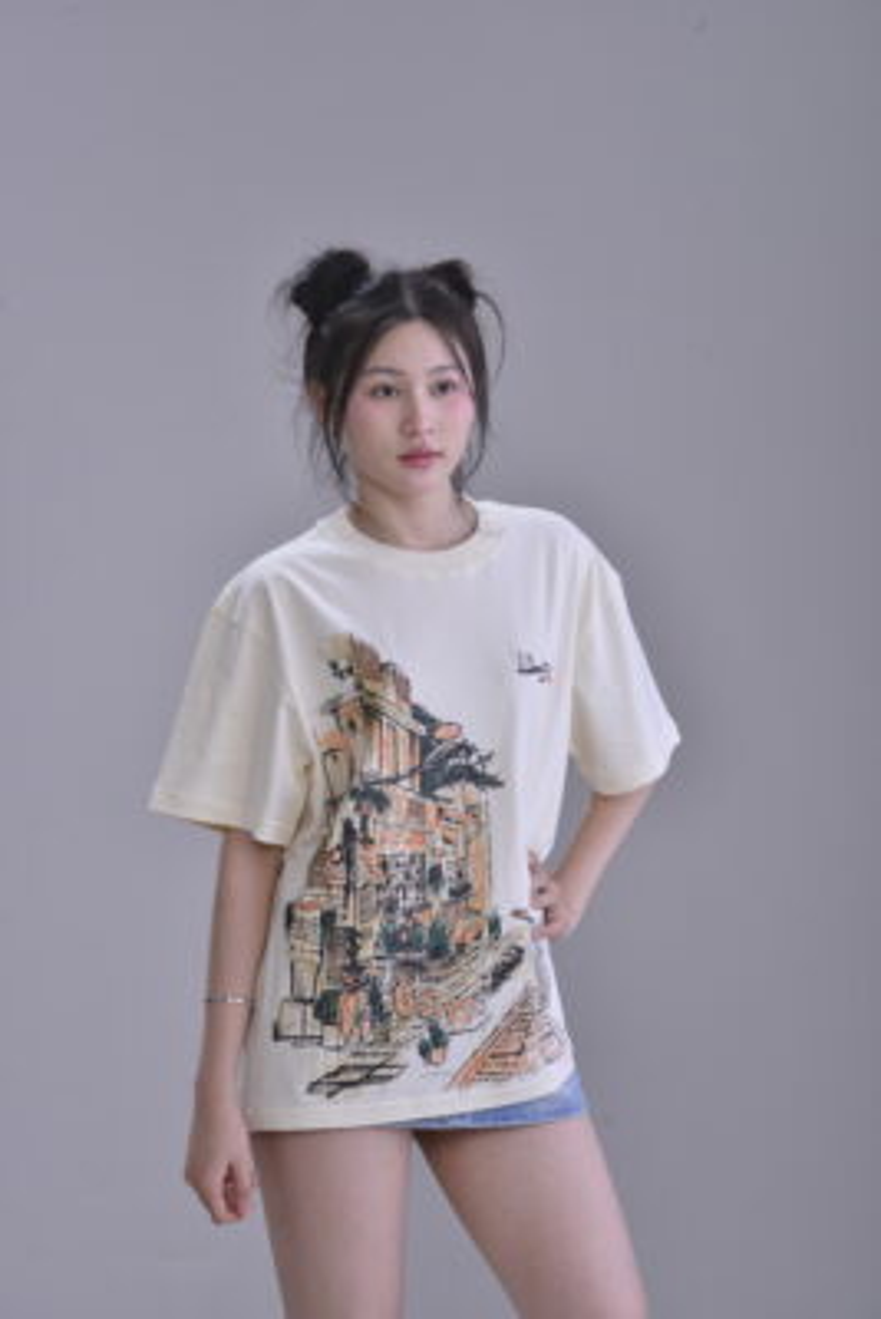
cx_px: 440
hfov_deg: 11.4
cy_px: 660
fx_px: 4401
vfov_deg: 17.1
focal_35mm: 120
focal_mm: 120
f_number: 9
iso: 400
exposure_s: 1/200
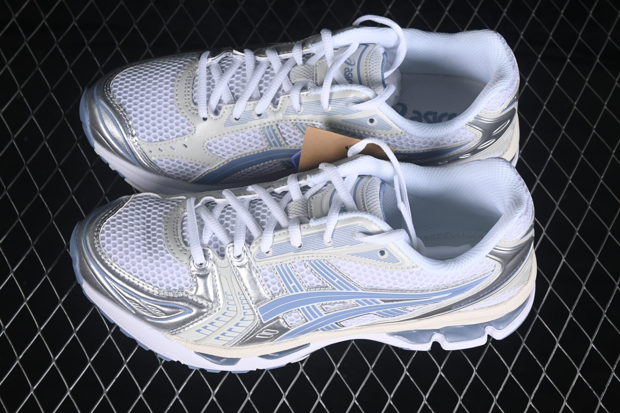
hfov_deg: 27.0
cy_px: 206
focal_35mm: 75
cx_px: 310
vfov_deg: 18.2
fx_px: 1292
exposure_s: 1/80
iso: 160
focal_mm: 50
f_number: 7.1
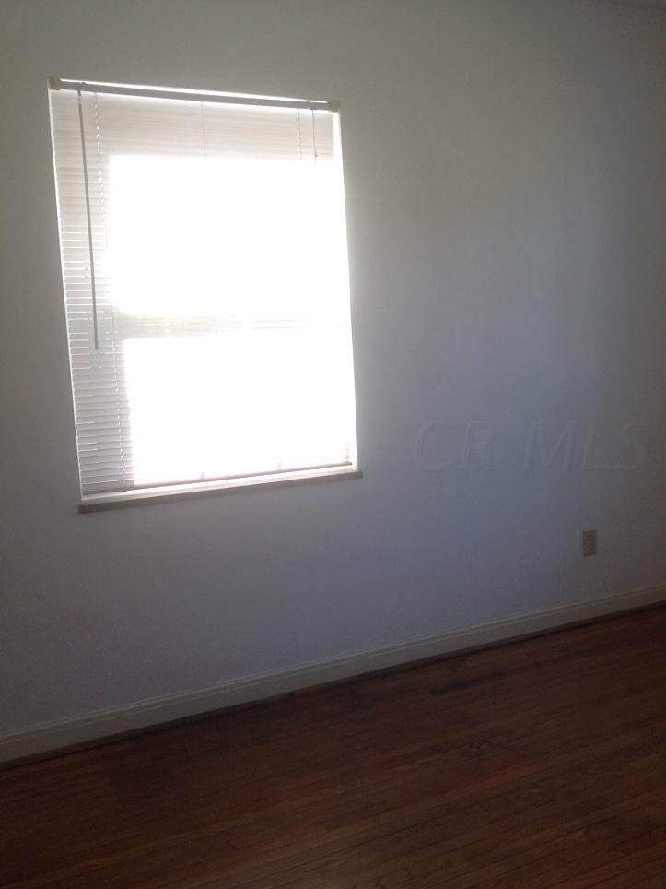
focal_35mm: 47
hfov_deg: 30.2
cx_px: 531
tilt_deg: -5.6
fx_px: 1206
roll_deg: +1.0
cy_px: 445
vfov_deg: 40.4
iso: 64
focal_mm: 4.28
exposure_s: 1/120
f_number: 2.4
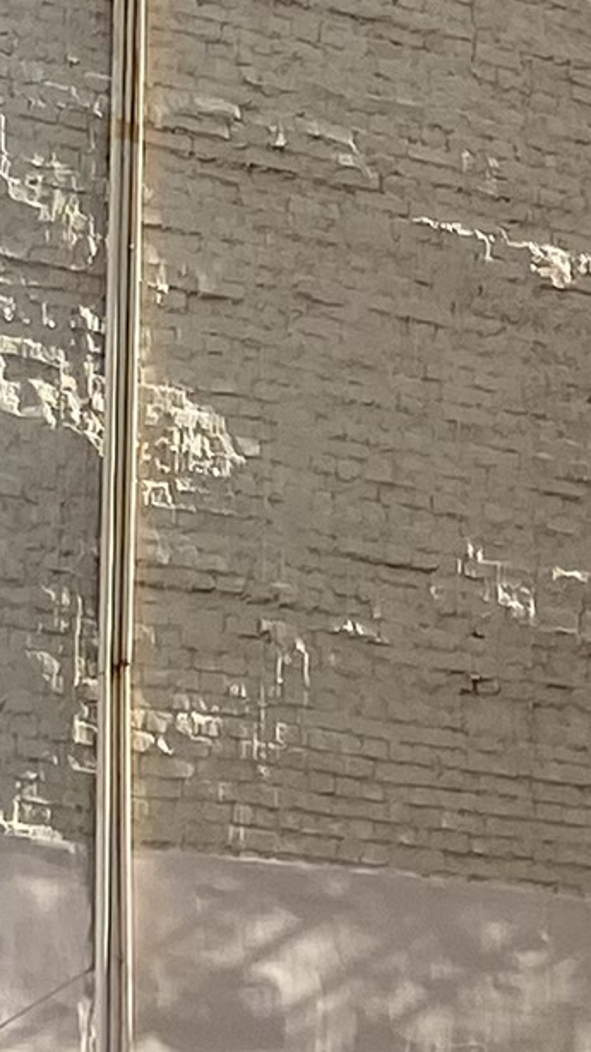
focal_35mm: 186
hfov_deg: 6.5
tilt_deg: +20.1
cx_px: 403
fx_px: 5186
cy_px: -149
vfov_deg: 11.4
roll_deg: -0.3
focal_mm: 4.25
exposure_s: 1/1678
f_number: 1.8
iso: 32
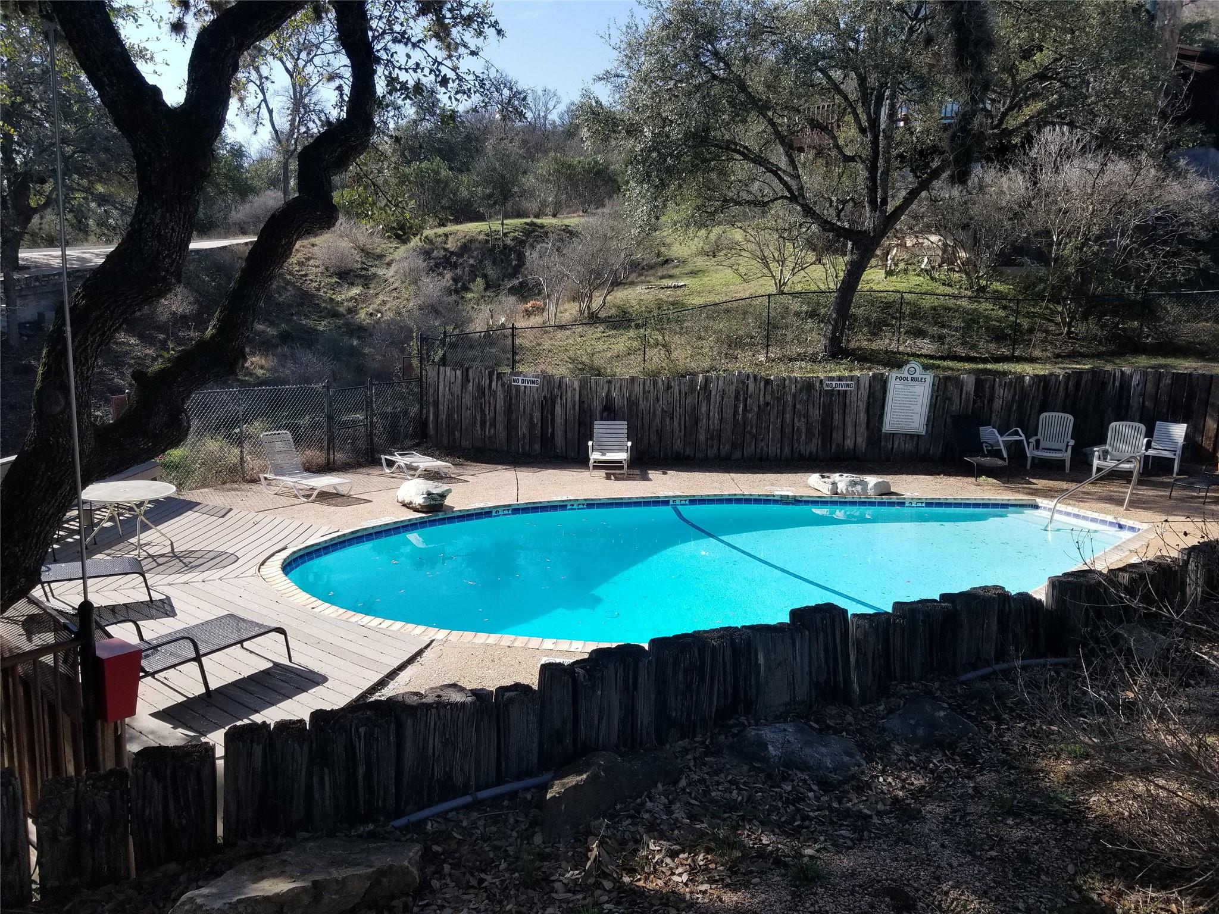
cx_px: 610
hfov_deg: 67.3
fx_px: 916
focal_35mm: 26
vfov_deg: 53.1
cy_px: 457
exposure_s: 1/1292
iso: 50
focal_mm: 4.25
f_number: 1.7
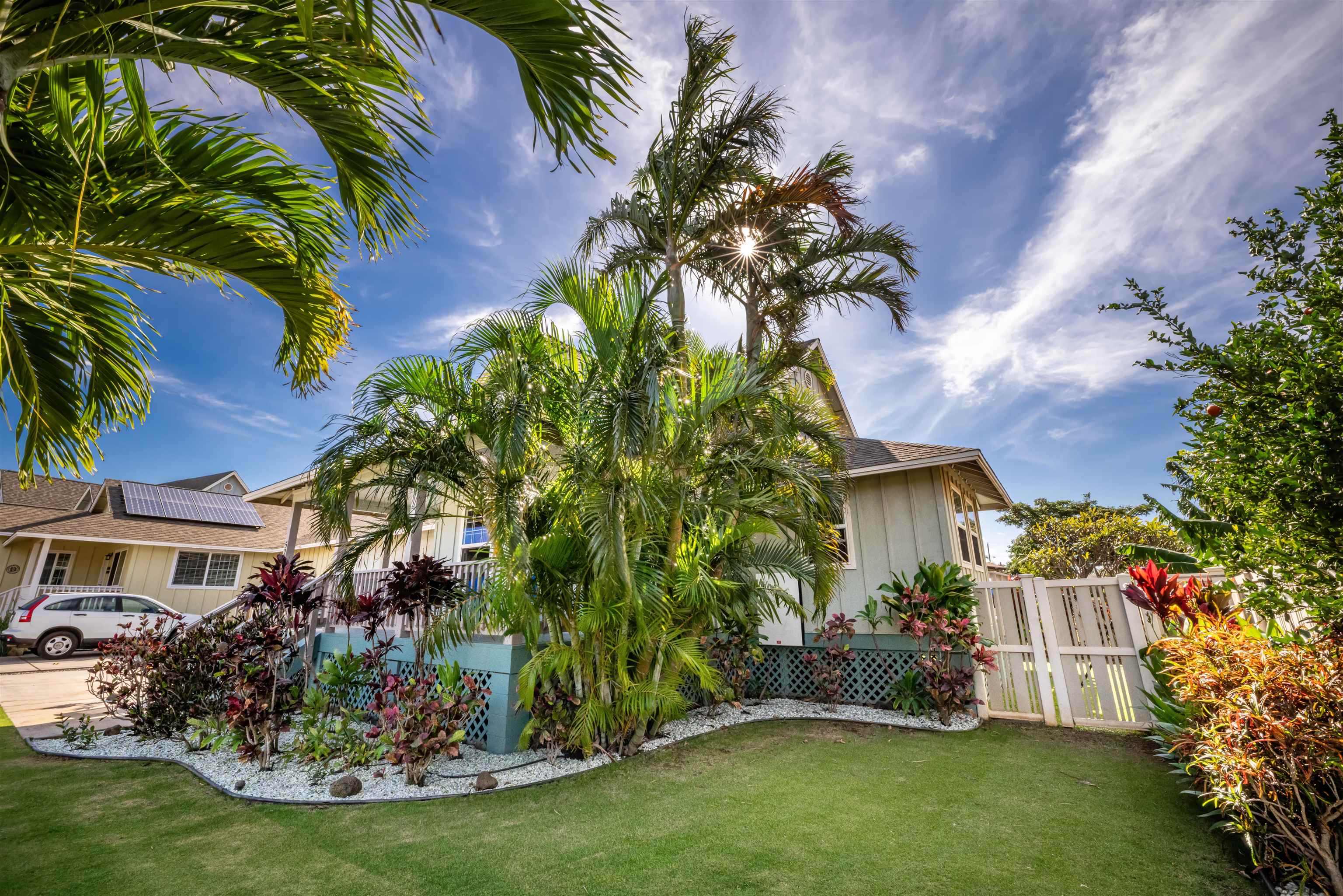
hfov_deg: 104.3
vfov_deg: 81.2
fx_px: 522
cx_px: 672
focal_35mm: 14
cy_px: 448
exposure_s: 1/125
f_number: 20
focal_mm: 14
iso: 800
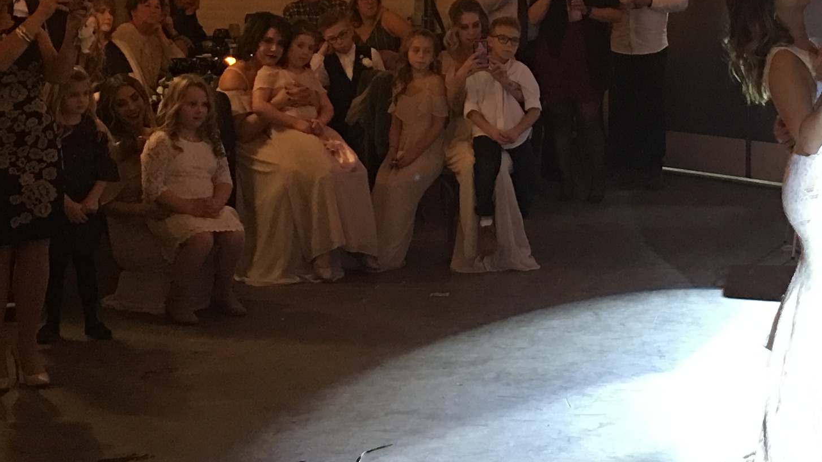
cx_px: 671
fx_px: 1918
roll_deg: -1.2
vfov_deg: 13.6
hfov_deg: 23.8
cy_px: 44
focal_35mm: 88
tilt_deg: -3.3
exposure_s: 1/15
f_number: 2.2
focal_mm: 4.15
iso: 80
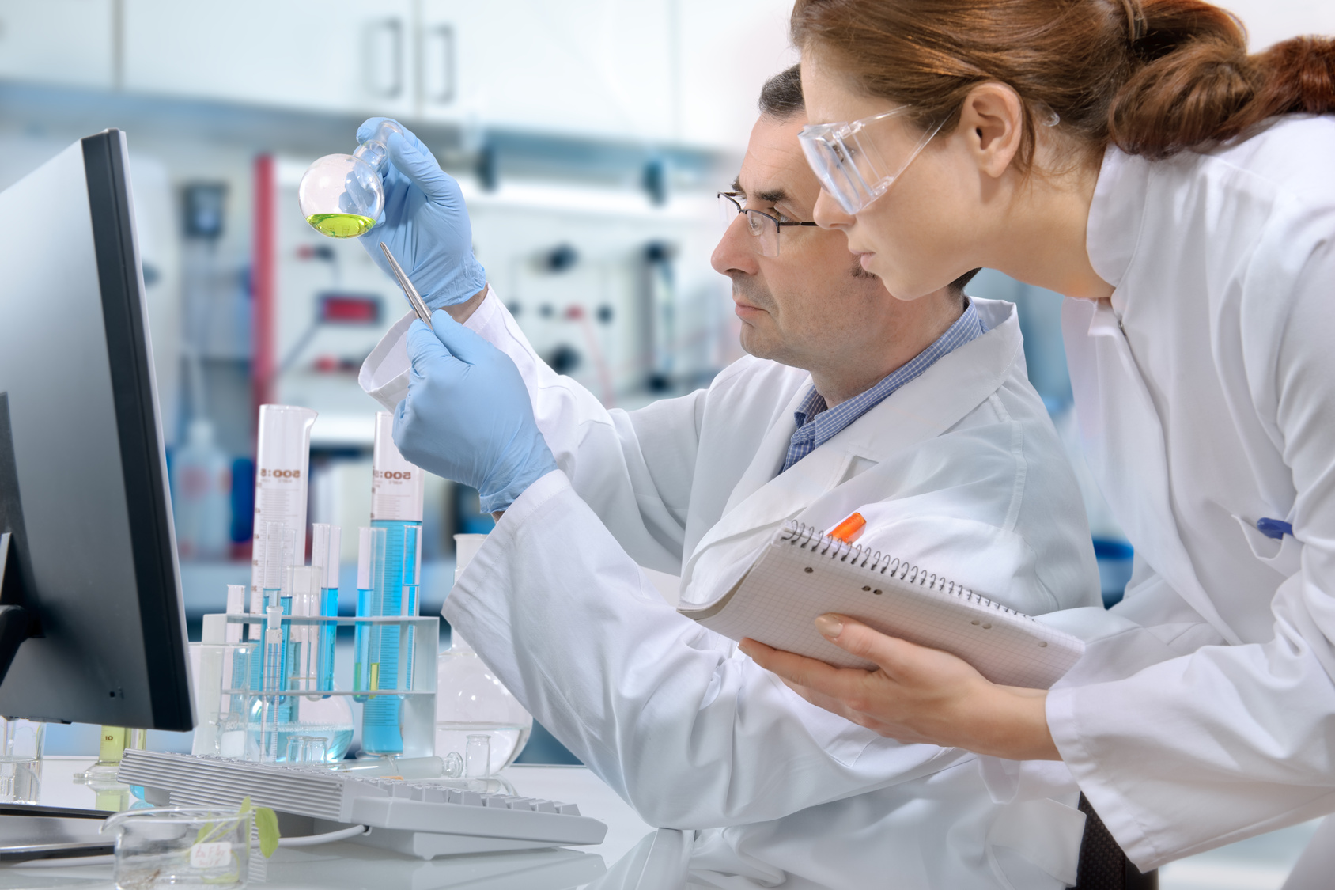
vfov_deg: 26.0
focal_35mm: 52
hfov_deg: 38.2
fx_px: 1928
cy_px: 445
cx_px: 668
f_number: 8
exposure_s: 1/160
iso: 100
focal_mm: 52
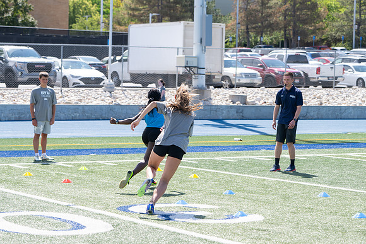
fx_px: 981
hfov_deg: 21.1
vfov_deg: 14.2
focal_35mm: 97
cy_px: 102
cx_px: 160
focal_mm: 70
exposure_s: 1/500
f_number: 4
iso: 125
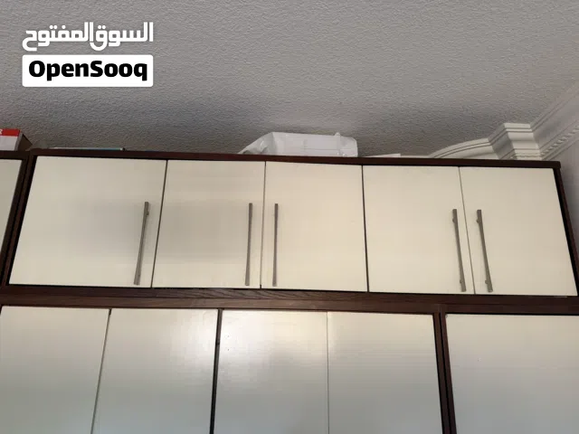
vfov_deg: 56.8
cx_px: 290
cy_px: 217
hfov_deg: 71.6
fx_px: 401
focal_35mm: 24
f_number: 1.78
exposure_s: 1/60
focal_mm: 6.76
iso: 320
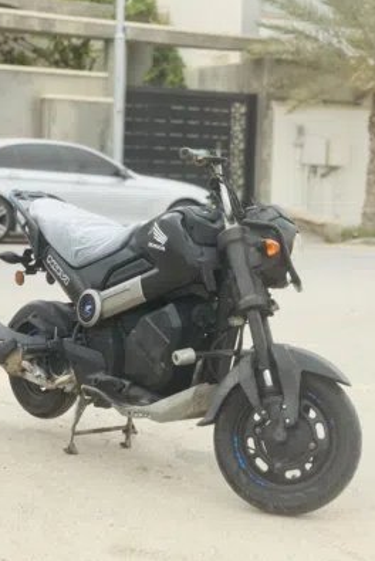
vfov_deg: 25.0
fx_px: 1263
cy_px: 281
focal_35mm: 81
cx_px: 168
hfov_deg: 16.9
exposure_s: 1/121
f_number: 2.8
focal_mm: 9
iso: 80
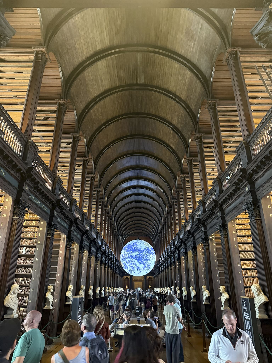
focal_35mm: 24
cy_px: 182
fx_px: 251
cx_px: 136
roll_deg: -0.8
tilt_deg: +22.1
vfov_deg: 71.6
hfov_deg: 56.8
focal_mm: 6.76
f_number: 1.78
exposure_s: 1/25
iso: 800
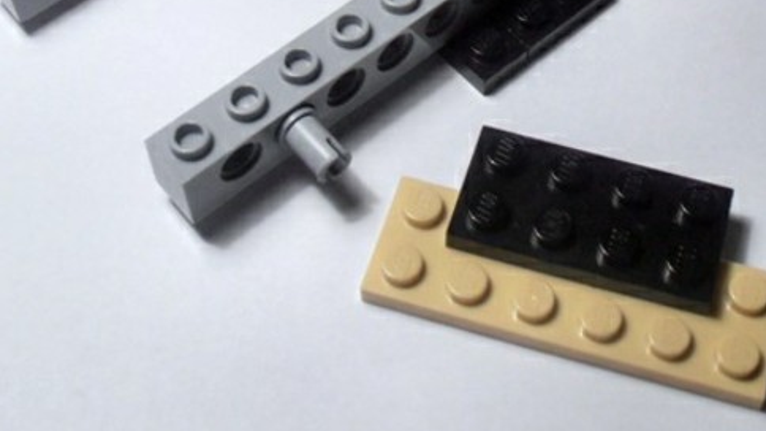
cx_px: 497
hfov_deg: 28.1
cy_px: -59
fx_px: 1523
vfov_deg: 15.6
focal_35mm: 75
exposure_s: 1/60
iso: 80
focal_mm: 6.61
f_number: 3.9
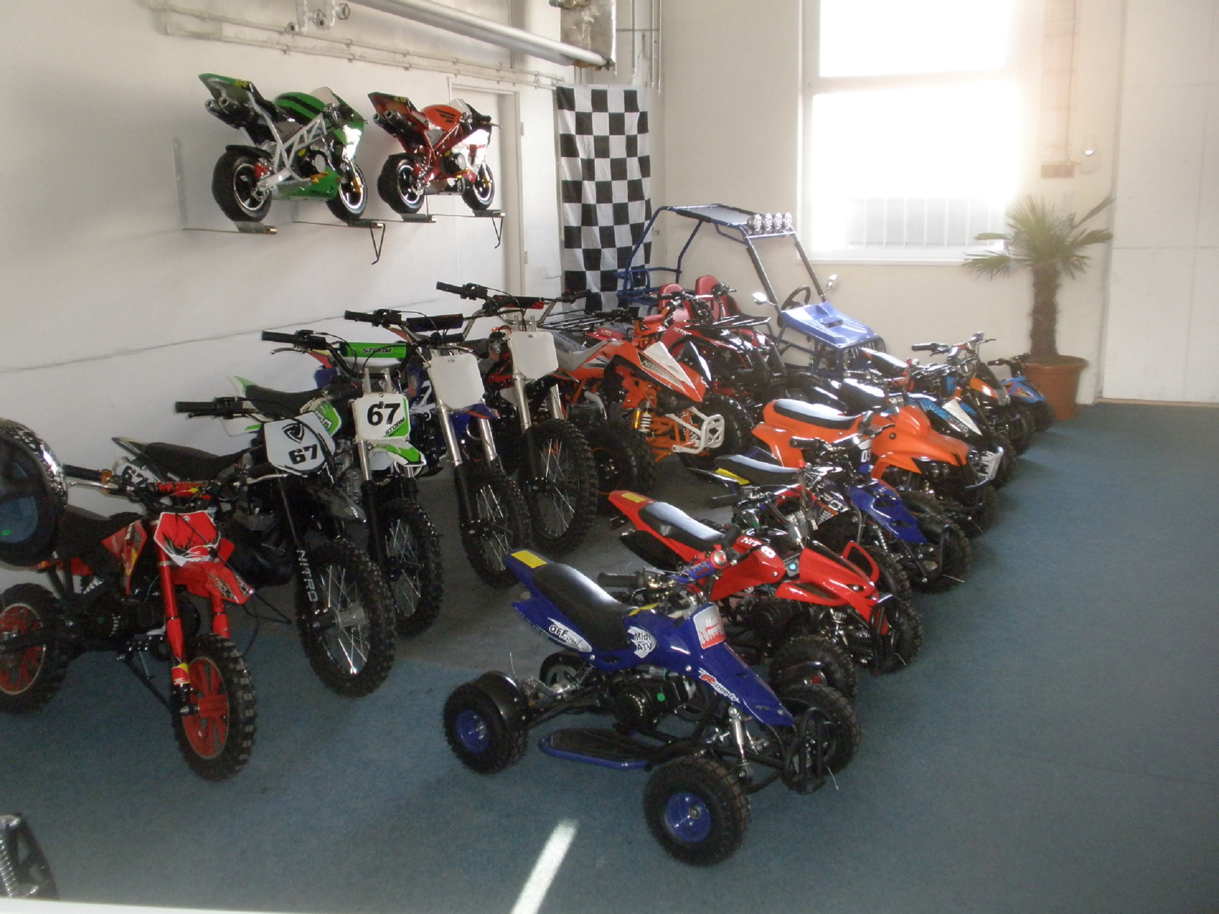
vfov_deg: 38.7
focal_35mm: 37
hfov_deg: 50.1
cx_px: 610
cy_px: 457
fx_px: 1303
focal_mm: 6.6
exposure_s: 1/30
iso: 200
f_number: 3.5
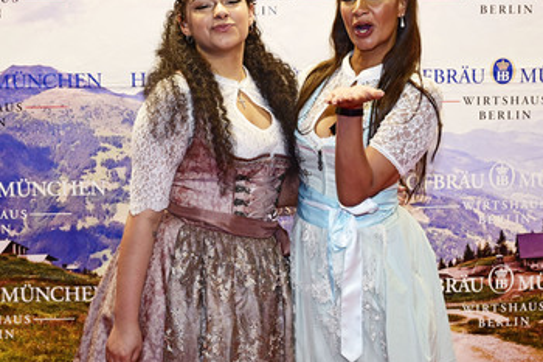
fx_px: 874
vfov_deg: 23.3
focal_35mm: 58
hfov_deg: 34.5
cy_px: 154
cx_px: 288
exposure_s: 1/200
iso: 1000
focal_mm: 45
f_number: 5.6
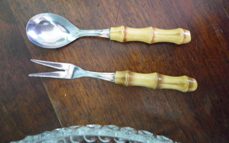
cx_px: 114
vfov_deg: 41.7
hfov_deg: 62.9
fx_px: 187
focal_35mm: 30
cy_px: 58
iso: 800
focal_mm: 4.9
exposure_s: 1/10
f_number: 2.6
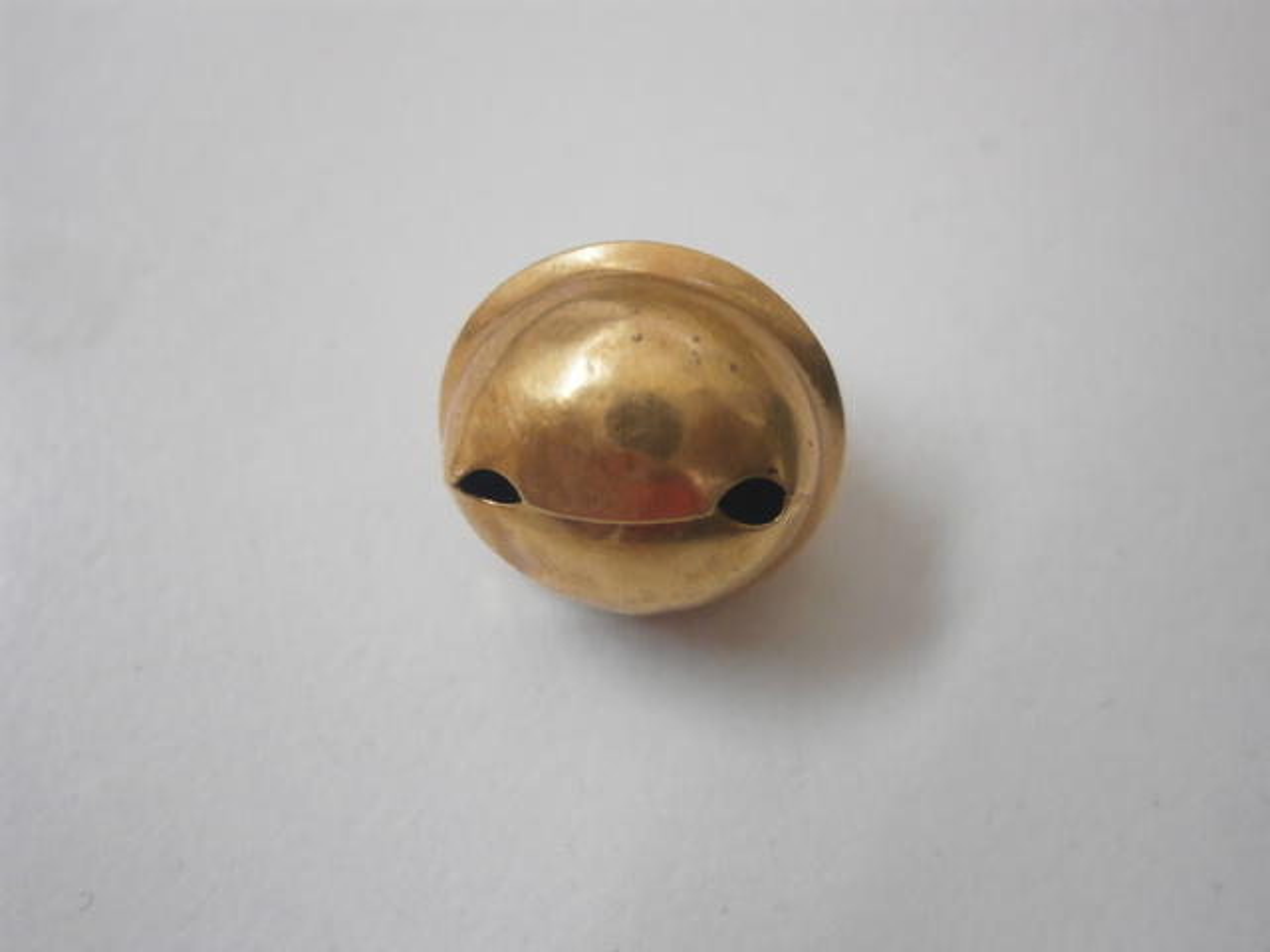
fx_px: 1724
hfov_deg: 40.4
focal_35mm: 47
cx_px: 635
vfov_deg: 30.9
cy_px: 476
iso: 200
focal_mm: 8.3
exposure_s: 1/40
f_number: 3.4
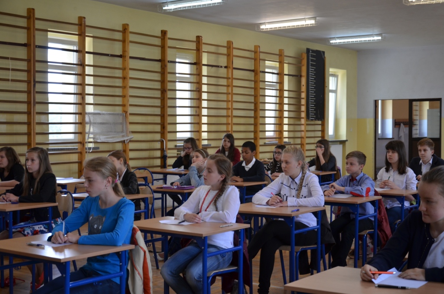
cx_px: 222
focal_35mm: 57
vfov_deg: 23.7
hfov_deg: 35.1
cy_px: 147
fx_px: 701
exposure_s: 1/100
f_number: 4.5
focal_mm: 38
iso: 400
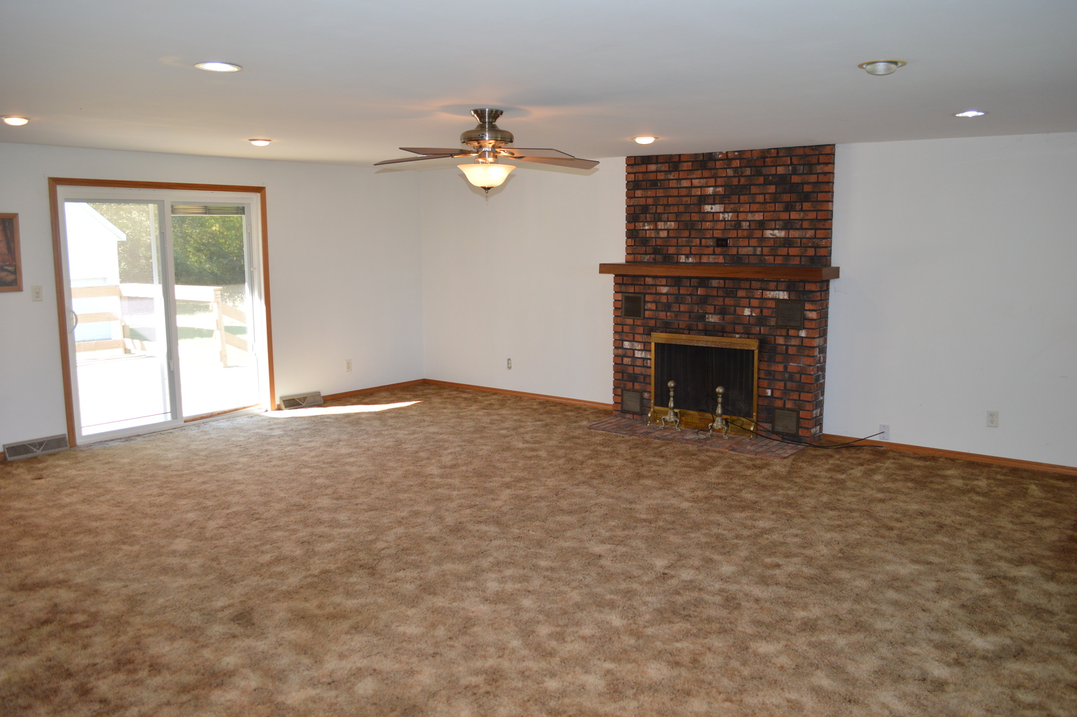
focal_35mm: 27
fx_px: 807
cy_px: 358
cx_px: 538
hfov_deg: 67.4
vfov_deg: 47.9
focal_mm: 18
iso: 400
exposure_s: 1/125
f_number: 4
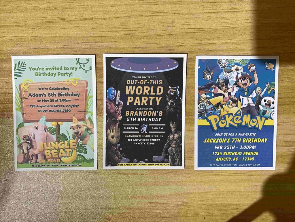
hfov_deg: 67.3
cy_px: 111
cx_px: 148
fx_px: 222
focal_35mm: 26
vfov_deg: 53.1
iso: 80
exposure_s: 1/8
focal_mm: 4.25
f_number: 1.8
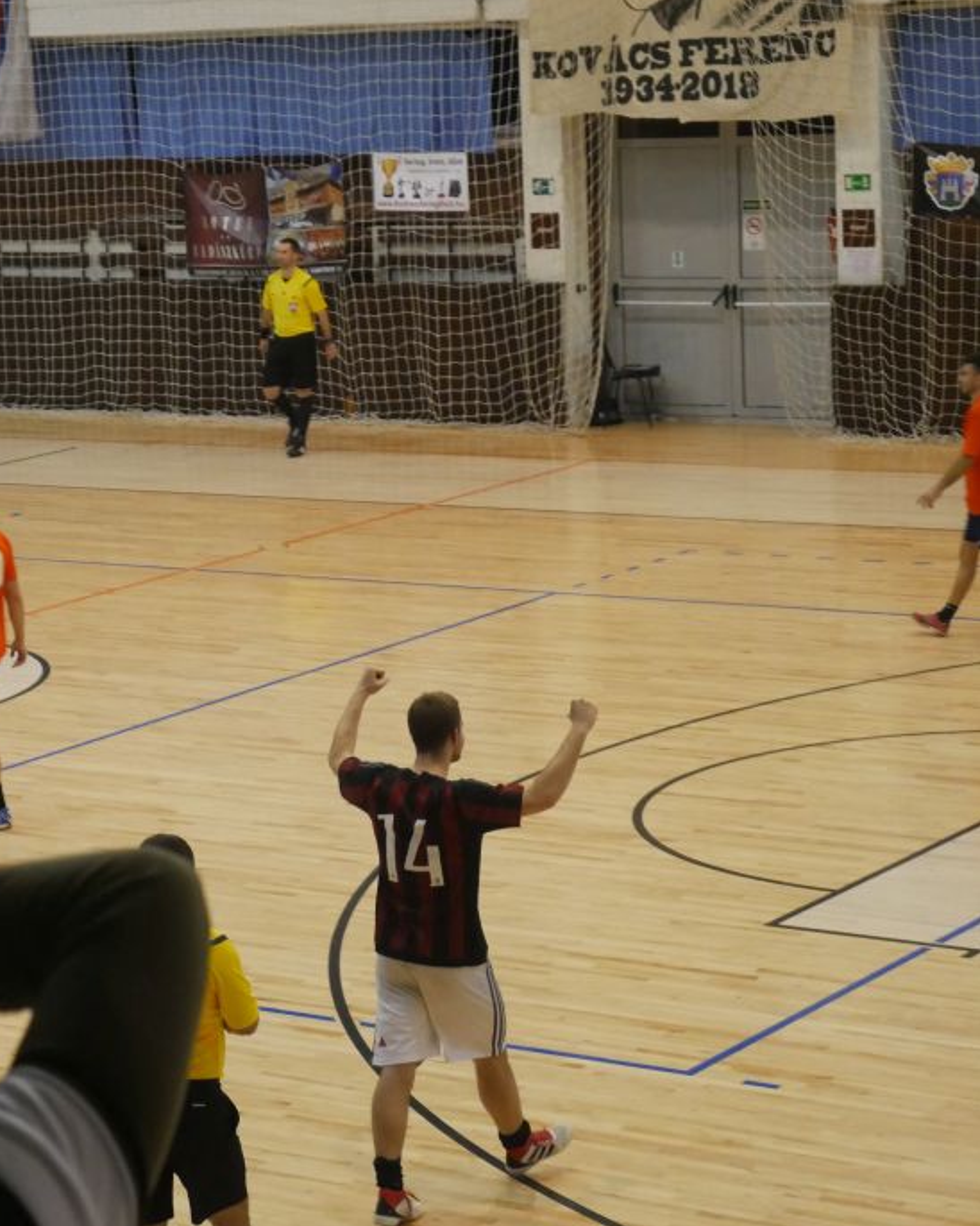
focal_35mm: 110
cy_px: 612
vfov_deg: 17.5
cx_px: 163
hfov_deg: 13.9
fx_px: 3988
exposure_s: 1/100
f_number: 5.6
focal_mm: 42
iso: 2500
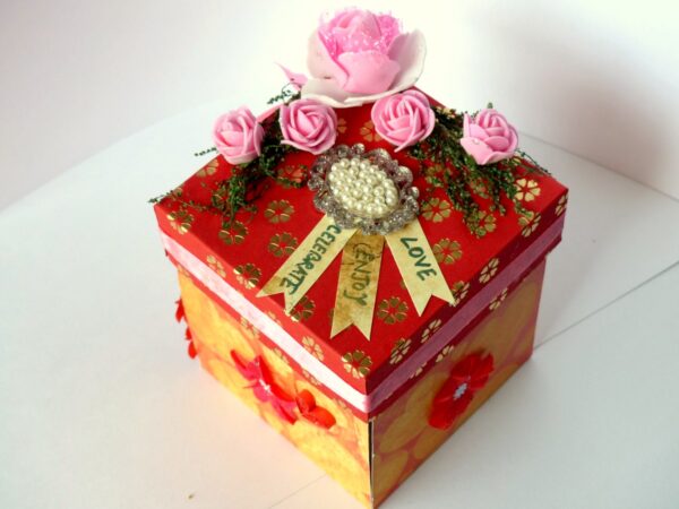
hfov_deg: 30.7
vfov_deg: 23.3
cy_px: 254
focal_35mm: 63
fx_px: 1236
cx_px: 340
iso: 100
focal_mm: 11.4
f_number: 2.8
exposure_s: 1/160
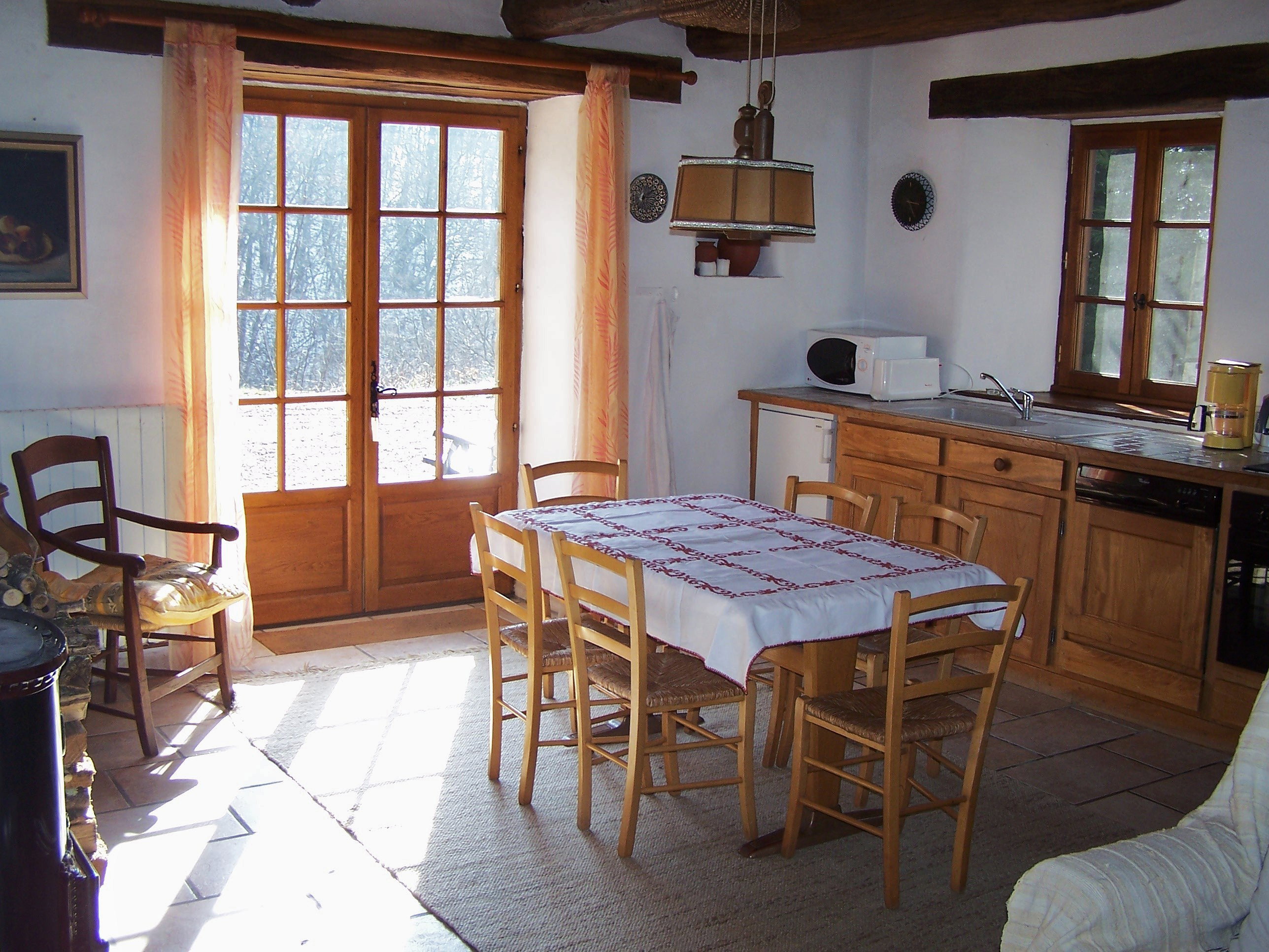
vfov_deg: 37.7
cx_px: 634
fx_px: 1393
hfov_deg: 49.0
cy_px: 476
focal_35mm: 38
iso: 80
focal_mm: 6.3
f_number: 2.8
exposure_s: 1/125
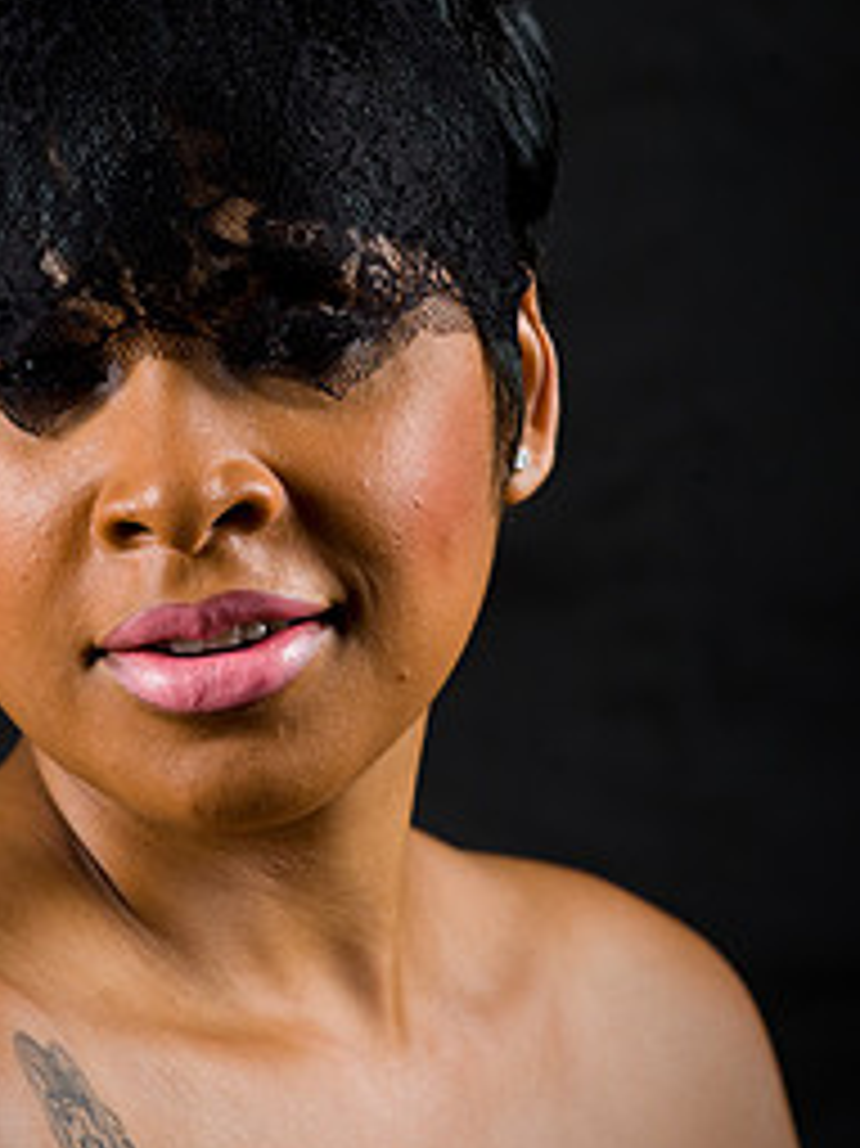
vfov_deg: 5.8
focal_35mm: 339
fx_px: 11239
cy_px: 419
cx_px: 236
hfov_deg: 4.4
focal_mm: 200
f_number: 5.6
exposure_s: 1/125
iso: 200
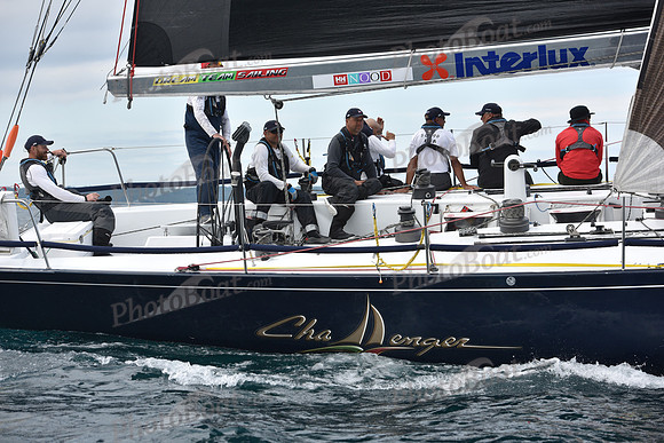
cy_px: 222
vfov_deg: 14.0
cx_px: 332
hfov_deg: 20.8
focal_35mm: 98
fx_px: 1808
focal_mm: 98
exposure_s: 1/800
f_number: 5.6
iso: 250
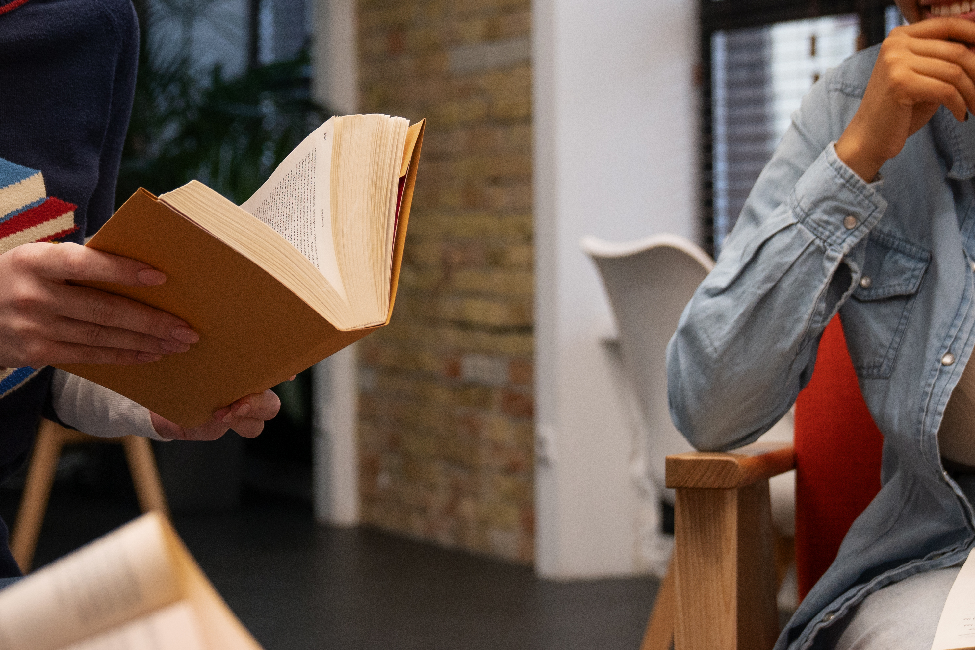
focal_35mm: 102
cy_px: 184
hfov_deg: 19.9
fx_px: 2763
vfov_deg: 13.4
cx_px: 307
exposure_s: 1/200
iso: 500
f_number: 3.5
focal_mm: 38
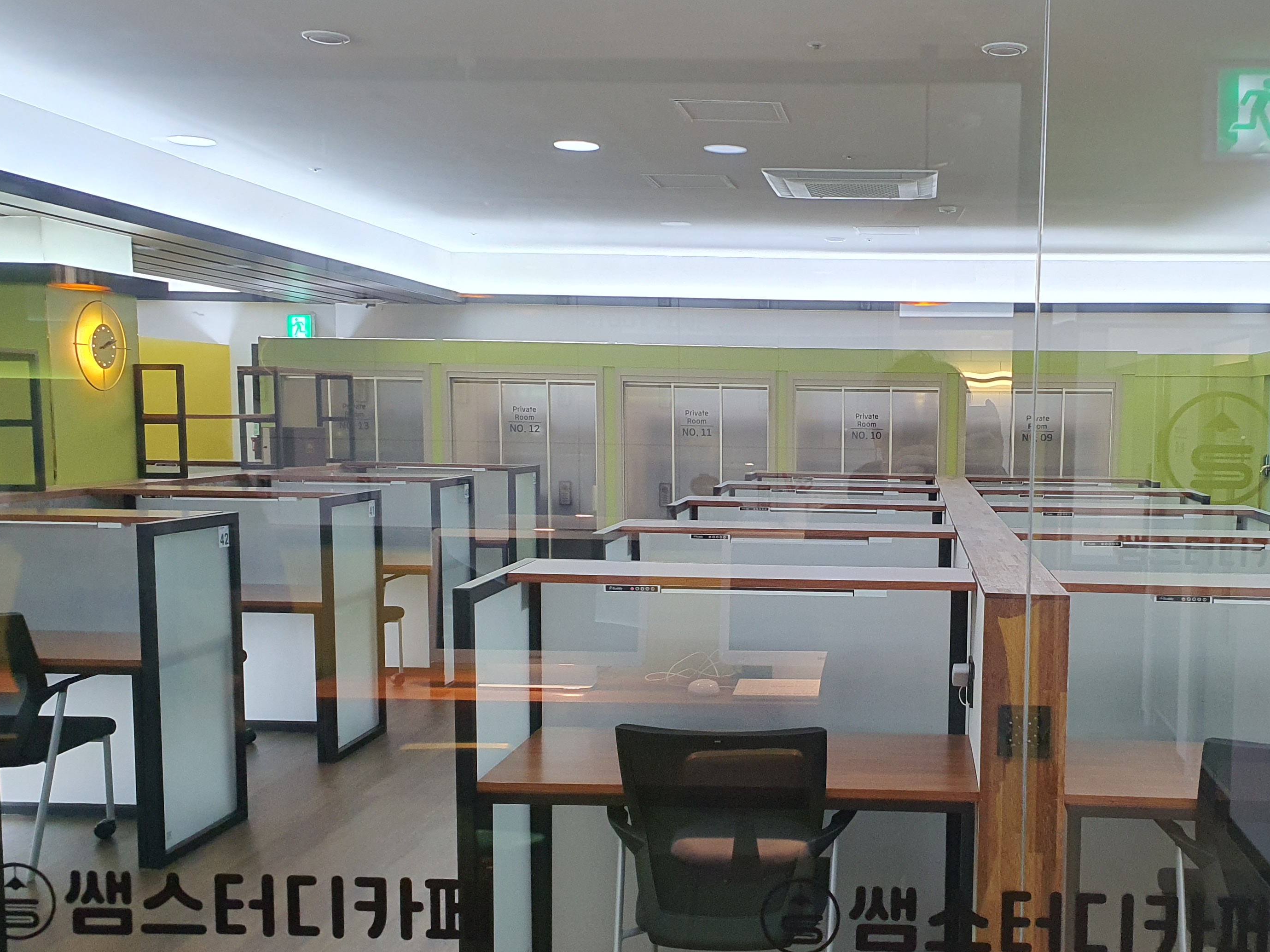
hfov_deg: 47.9
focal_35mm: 38
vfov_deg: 37.6
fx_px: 1394
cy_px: 576
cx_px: 884
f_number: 2.4
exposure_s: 1/120
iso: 200
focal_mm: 4.3
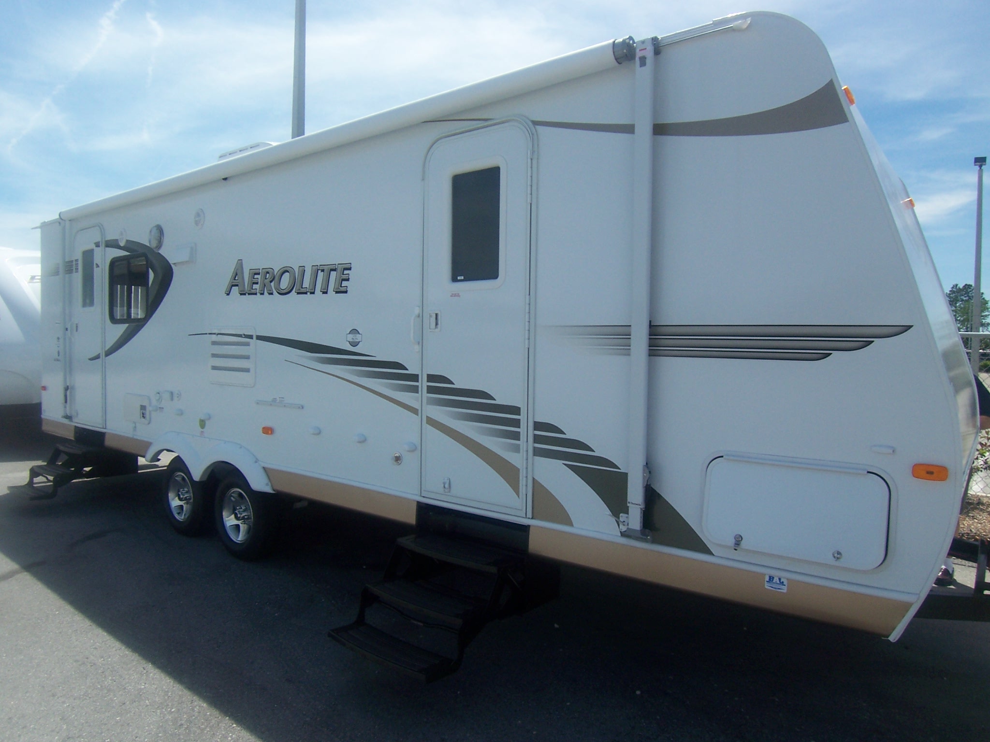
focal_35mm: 23
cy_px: 371
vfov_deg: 58.9
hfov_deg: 73.9
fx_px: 658
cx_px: 495
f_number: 5.6
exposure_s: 1/320
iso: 64
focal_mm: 3.8
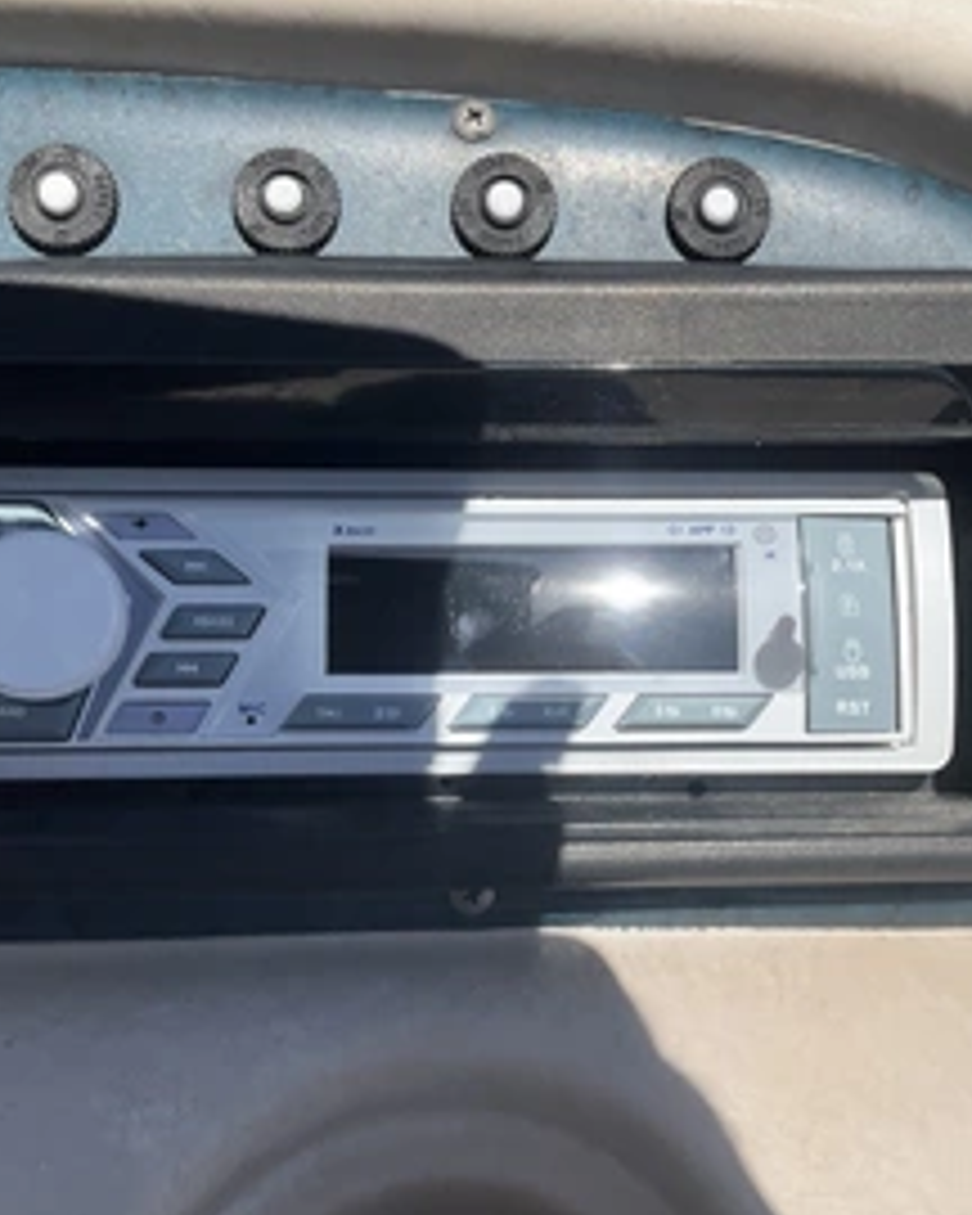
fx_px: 1510
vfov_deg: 43.8
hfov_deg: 35.6
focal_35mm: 42
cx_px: 540
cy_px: 644
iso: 25
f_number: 1.8
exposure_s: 1/2427
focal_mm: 3
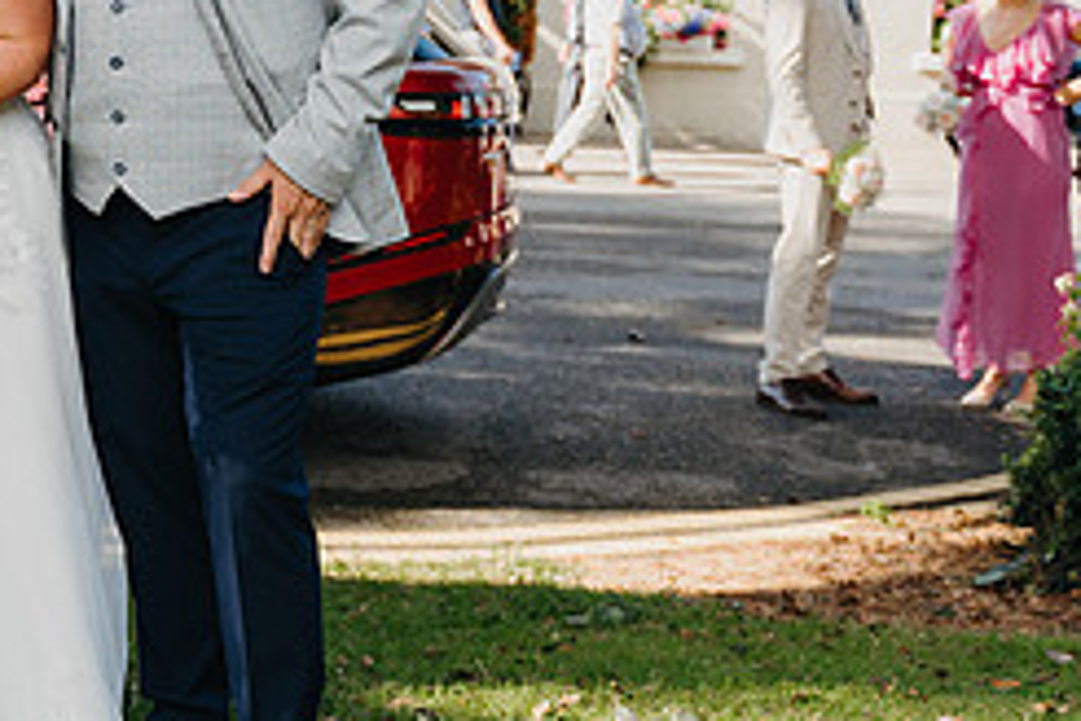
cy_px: 67
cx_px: 66
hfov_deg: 26.9
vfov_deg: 18.6
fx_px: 2162
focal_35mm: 72
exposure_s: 1/1000
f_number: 2.8
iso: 250
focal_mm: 28
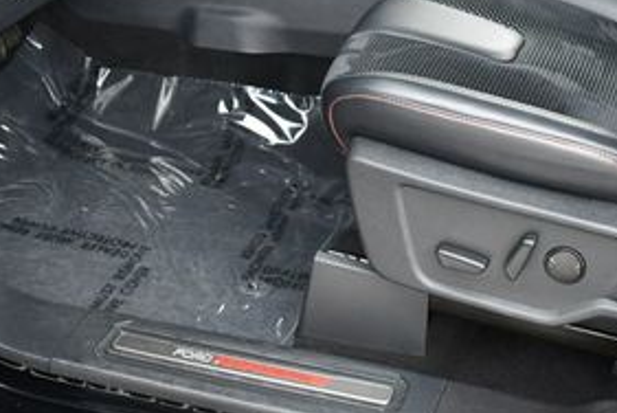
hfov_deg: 24.5
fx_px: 1407
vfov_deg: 16.3
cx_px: 457
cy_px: -18
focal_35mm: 82
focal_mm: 18
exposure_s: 1/250
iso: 560
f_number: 3.5
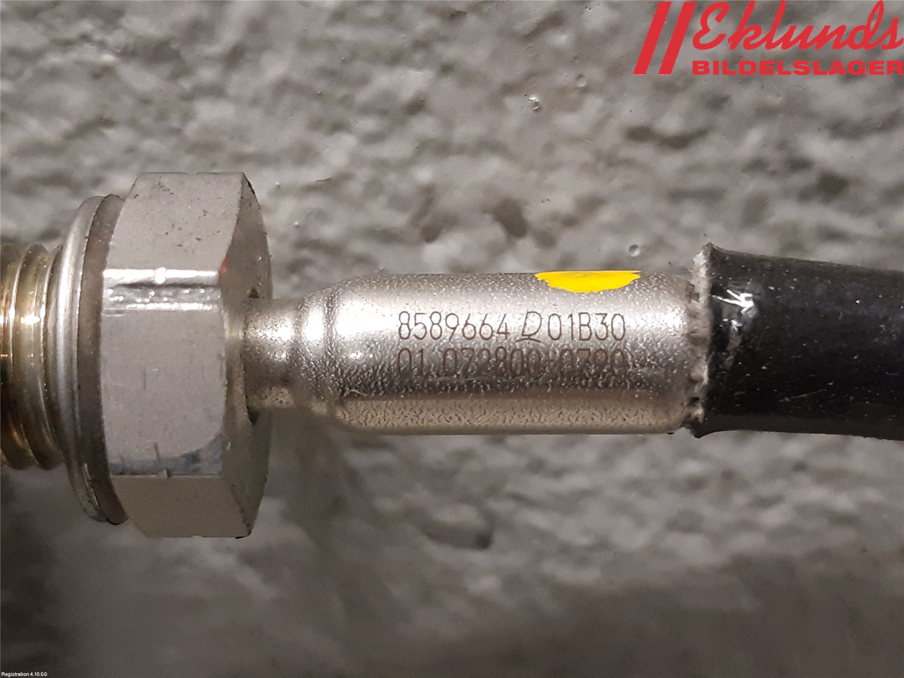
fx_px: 679
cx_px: 452
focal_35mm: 26
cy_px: 339
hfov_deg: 67.3
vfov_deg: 53.1
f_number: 1.7
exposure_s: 1/50
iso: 200
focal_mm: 3.93
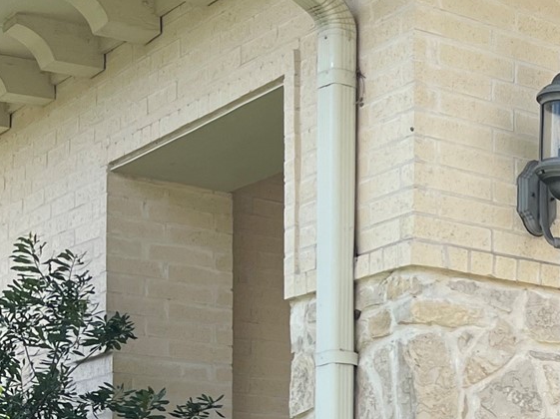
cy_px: 517
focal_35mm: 95
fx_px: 1536
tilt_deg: +2.0
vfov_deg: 15.0
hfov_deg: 17.5
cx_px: 952
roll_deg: +1.0
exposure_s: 1/1309
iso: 50
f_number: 1.6
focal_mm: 5.1
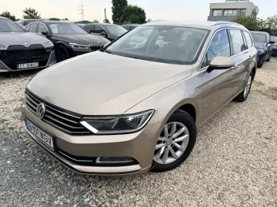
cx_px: 138
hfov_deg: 71.6
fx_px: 192
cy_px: 104
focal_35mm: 24
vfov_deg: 56.8
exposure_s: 1/1060
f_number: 1.78
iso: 80
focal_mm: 6.76
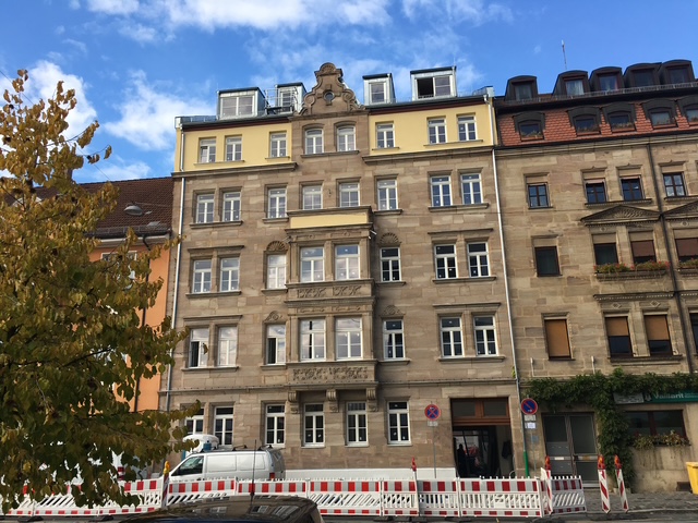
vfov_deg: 48.2
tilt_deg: +17.2
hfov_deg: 61.7
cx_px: 349
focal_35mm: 29
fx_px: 585
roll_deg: +0.4
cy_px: 262
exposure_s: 1/641
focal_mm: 4.15
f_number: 2.2
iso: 25
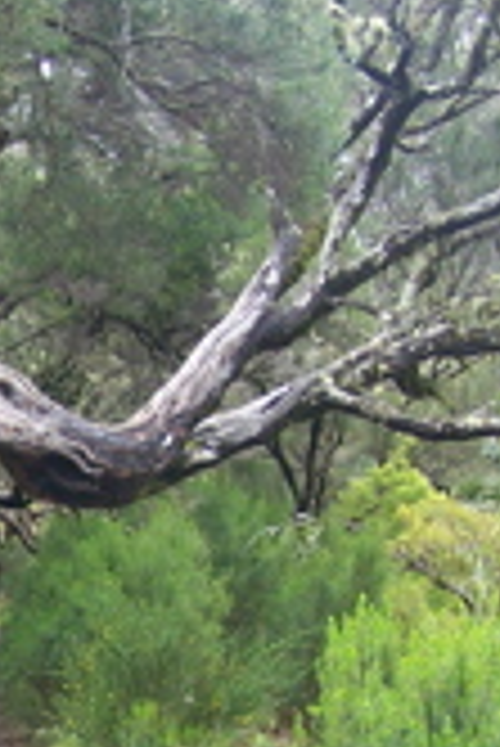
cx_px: -79
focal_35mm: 119
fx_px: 2474
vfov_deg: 16.9
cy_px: 695
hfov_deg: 11.3
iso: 80
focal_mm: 6.3
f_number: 2.8
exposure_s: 1/125
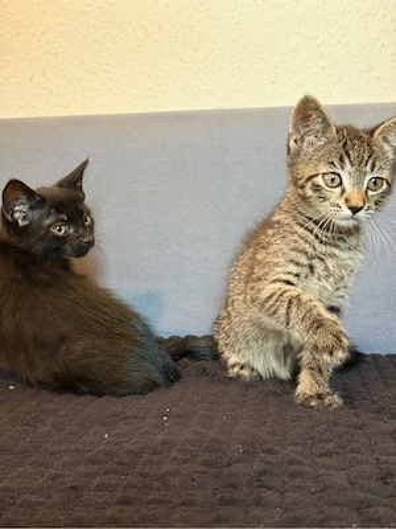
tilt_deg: -1.5
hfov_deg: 30.3
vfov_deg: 39.7
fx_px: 732
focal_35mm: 48
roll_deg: +1.2
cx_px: 198
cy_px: 264
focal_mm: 6.76
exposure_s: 1/40
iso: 400
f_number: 1.78
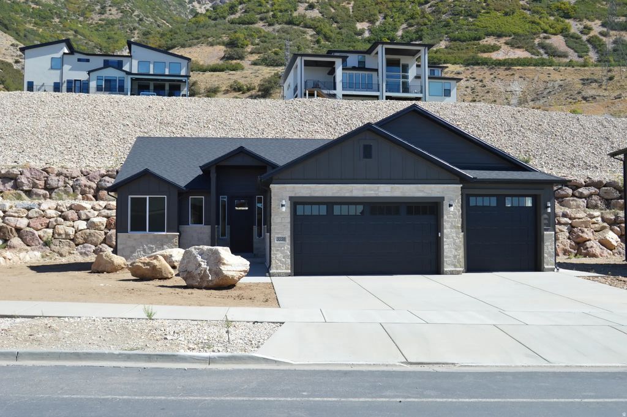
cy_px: 208
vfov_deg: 38.3
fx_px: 600
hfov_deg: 55.1
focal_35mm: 34
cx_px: 314
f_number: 8
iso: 100
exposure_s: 1/250
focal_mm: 23
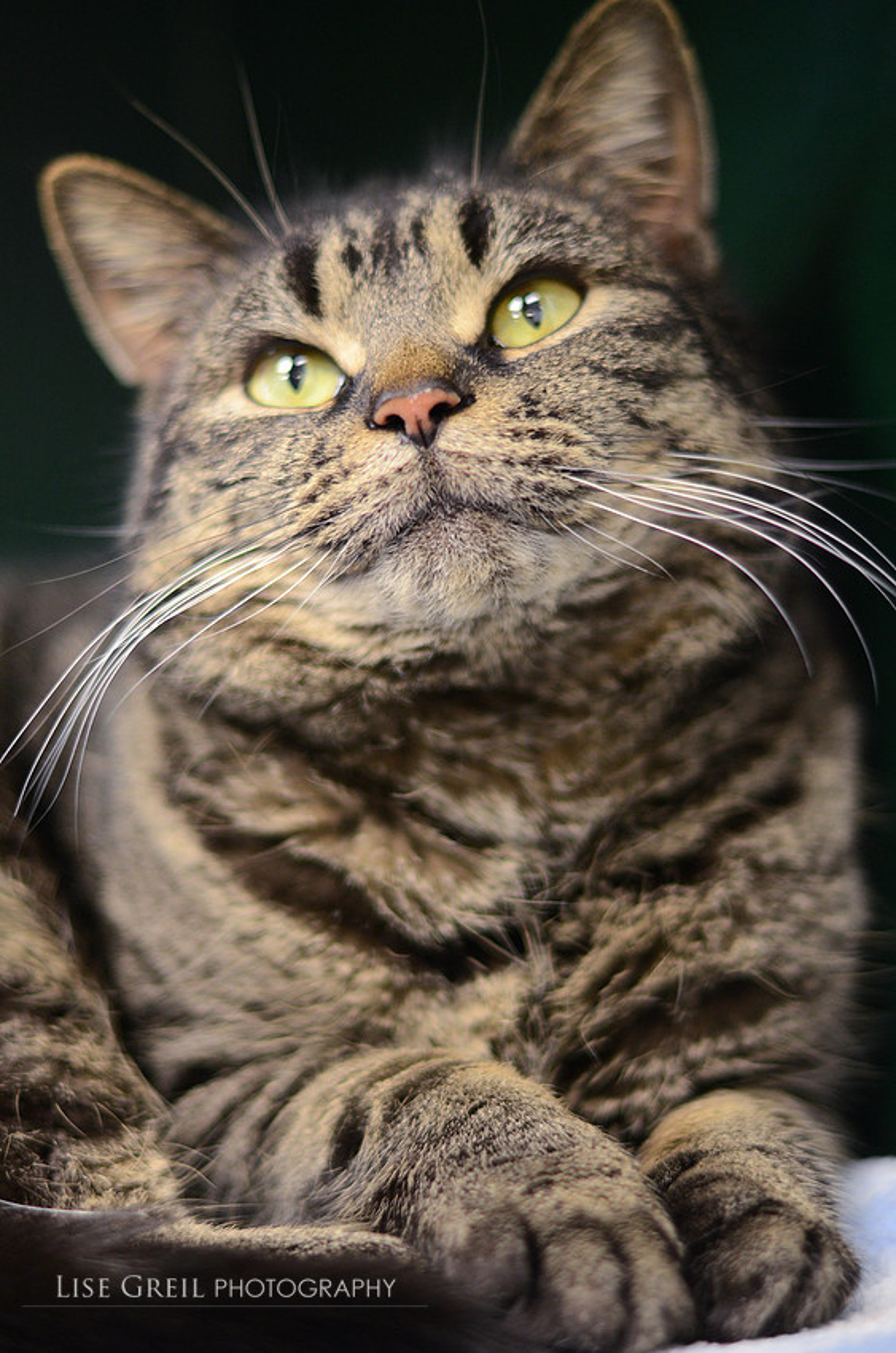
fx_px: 2812
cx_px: 448
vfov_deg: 27.0
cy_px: 676
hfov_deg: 18.1
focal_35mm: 75
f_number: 1.4
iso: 800
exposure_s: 1/125
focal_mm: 50
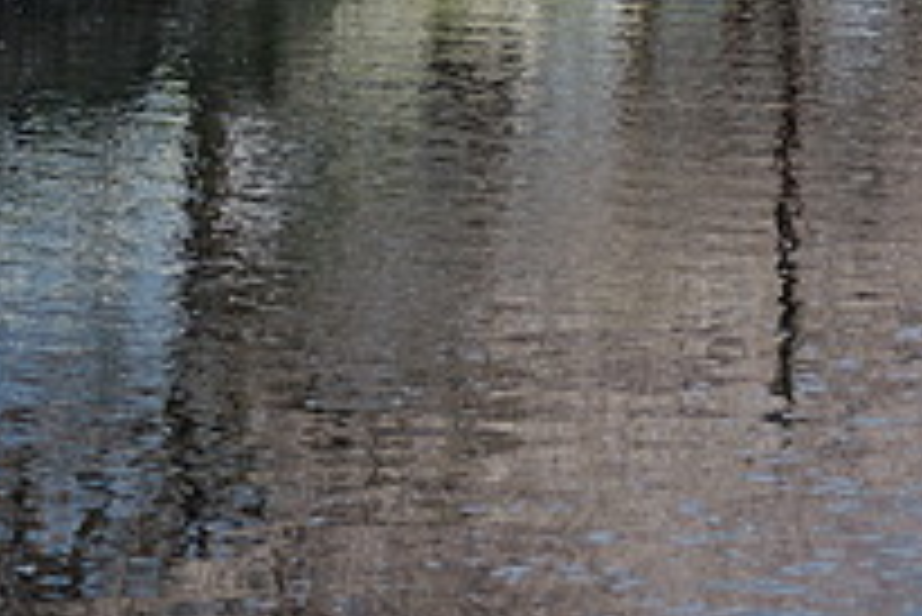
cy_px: -537
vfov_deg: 7.0
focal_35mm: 190
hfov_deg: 10.7
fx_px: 4869
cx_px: 980
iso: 125
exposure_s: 1/1000
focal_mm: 50
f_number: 2.8
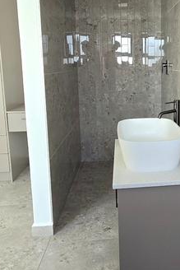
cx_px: 158
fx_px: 247
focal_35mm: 33
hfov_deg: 37.7
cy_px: 111
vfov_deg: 56.9
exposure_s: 1/60.2
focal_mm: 2.2
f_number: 2.2
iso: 64
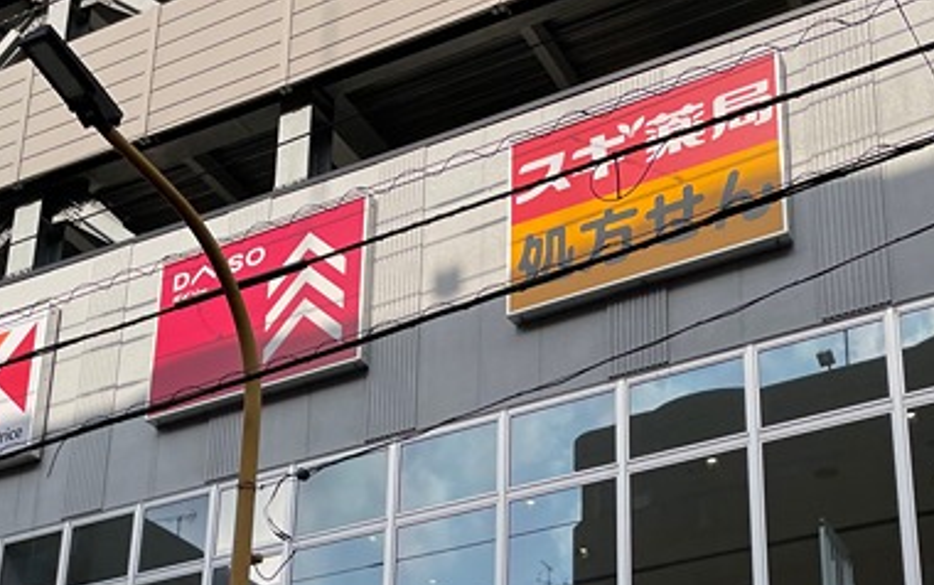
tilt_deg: +22.4
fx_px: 1477
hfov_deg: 35.1
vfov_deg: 21.0
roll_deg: -0.5
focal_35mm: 58
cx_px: 492
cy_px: 686
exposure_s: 1/3125
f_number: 1.6
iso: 32
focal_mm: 4.2
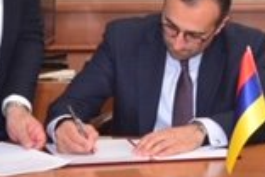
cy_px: -58
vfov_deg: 6.0
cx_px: 275
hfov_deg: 9.0
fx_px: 1663
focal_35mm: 226
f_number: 5
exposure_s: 1/125
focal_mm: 55
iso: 2000
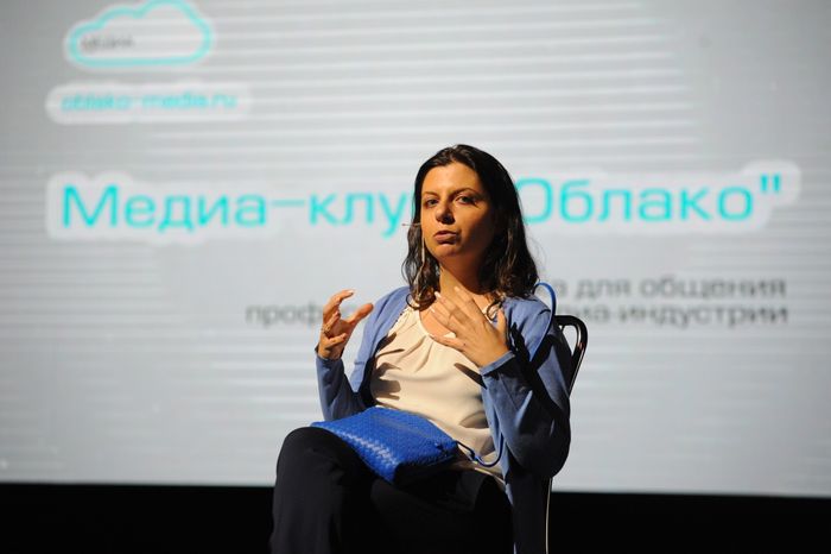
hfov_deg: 15.2
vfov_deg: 10.2
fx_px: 3115
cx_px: 416
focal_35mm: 135
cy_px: 277
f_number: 4.5
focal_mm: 135
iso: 2500
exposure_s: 1/160
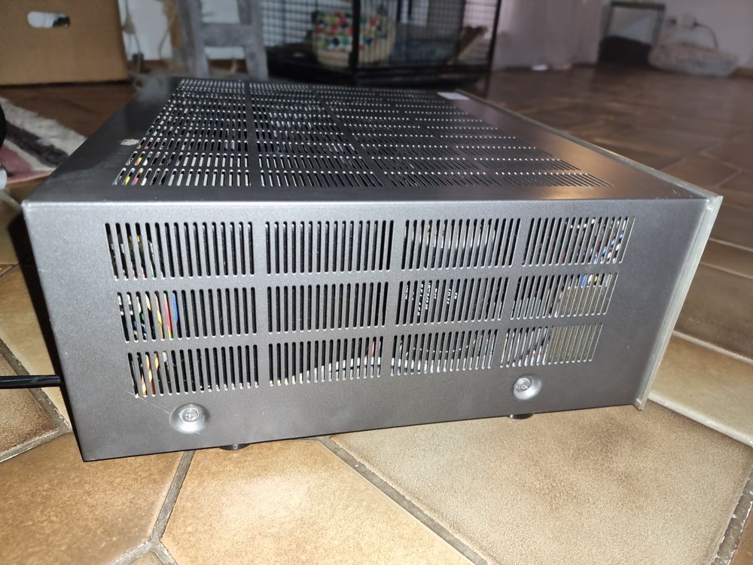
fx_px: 522
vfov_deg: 56.8
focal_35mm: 24
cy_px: 282
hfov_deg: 71.6
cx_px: 376
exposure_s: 1/32
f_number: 1.8
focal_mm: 6.7
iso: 204
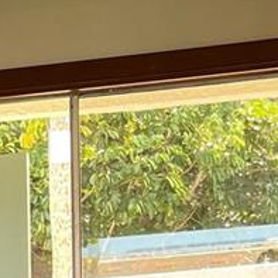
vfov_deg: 11.3
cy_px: 555
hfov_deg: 11.9
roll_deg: +2.9
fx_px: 1272
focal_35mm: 140
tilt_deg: -10.9
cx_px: -137
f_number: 1.6
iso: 64
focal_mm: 5.1
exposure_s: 1/121
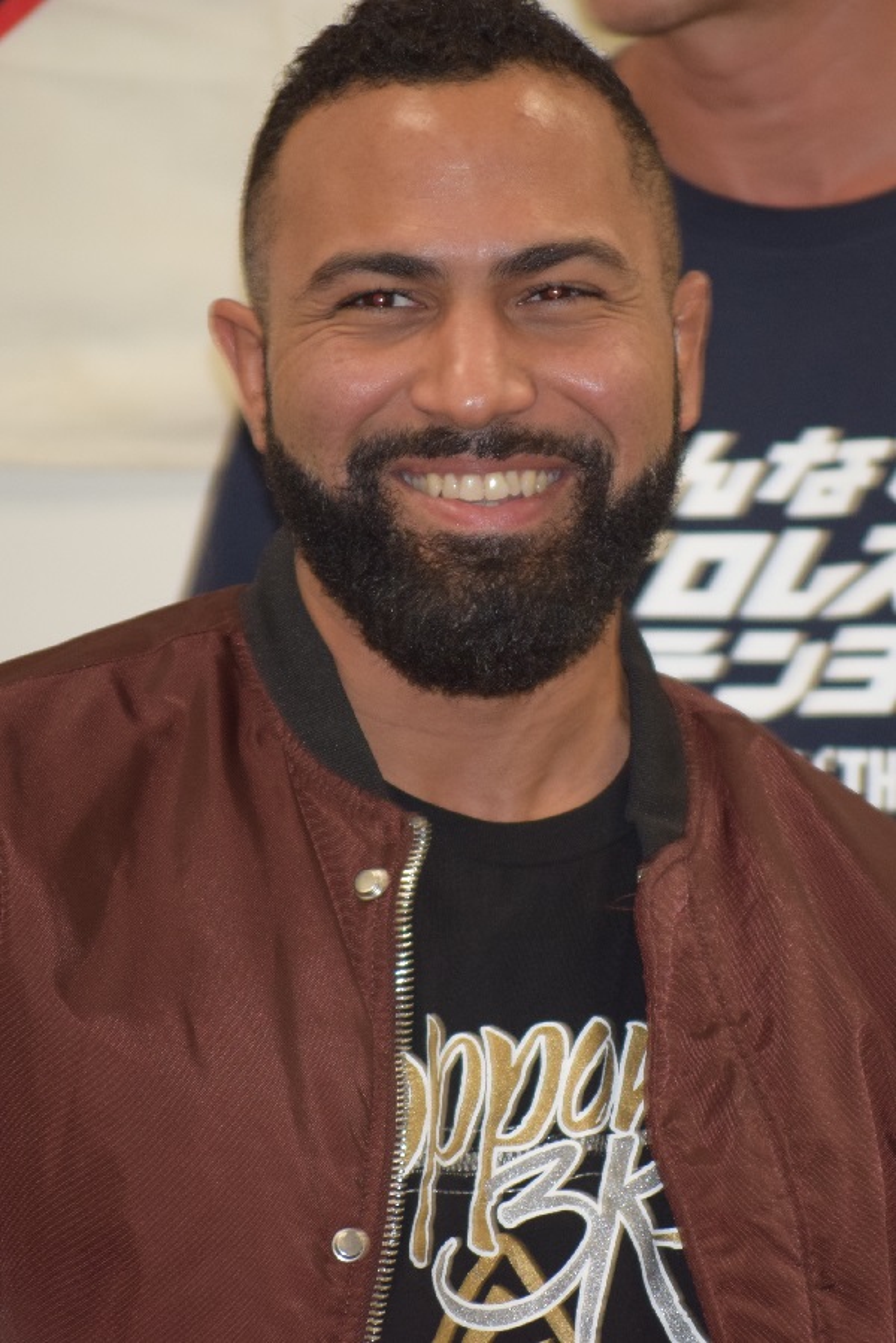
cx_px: 448
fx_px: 9239
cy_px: 672
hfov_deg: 5.6
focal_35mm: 248
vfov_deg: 8.3
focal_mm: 165
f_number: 5.3
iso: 800
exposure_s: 1/60
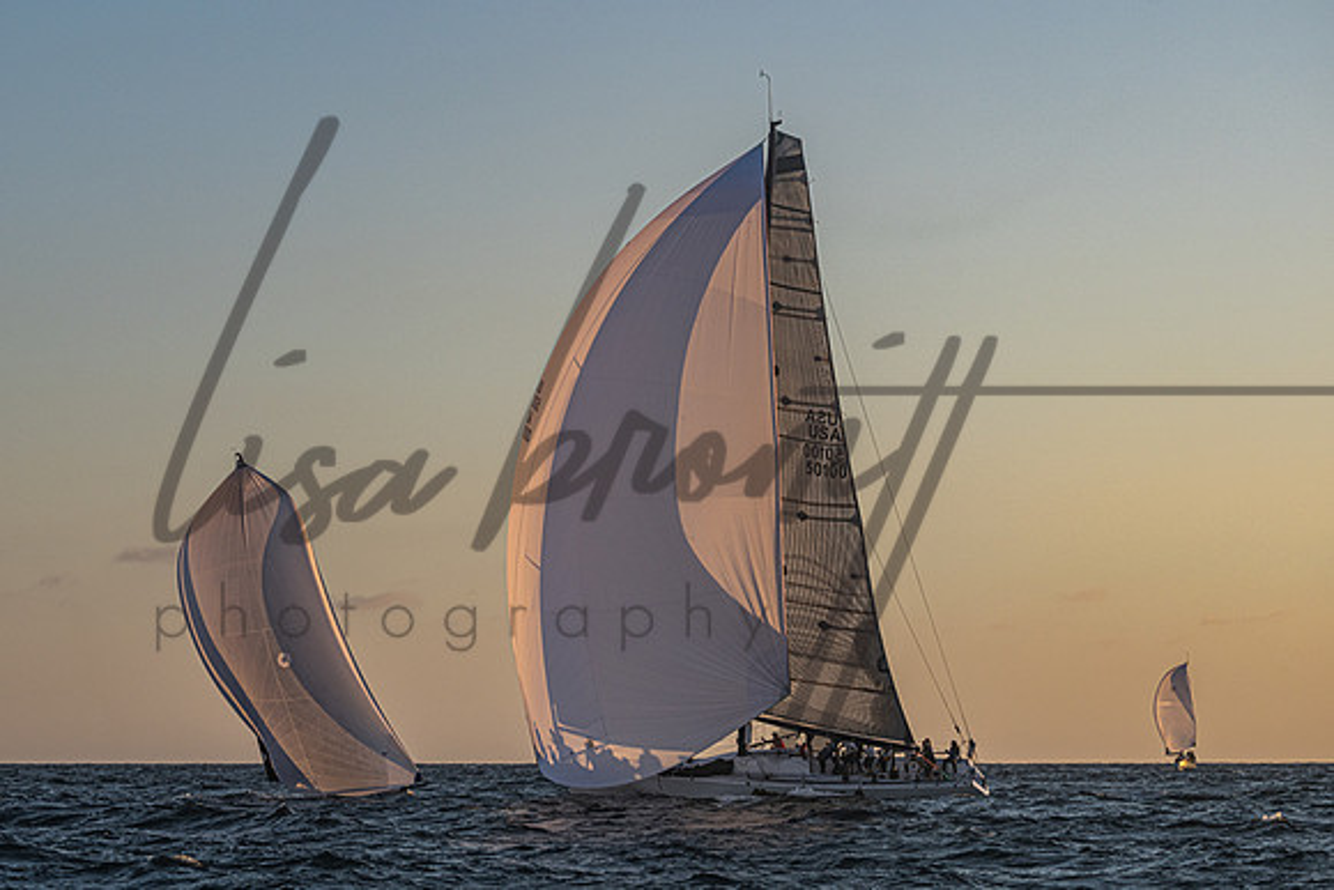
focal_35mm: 125
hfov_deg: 16.4
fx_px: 4641
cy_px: 353
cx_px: 581
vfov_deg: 11.0
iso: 250
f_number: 7.1
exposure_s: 1/800
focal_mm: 100
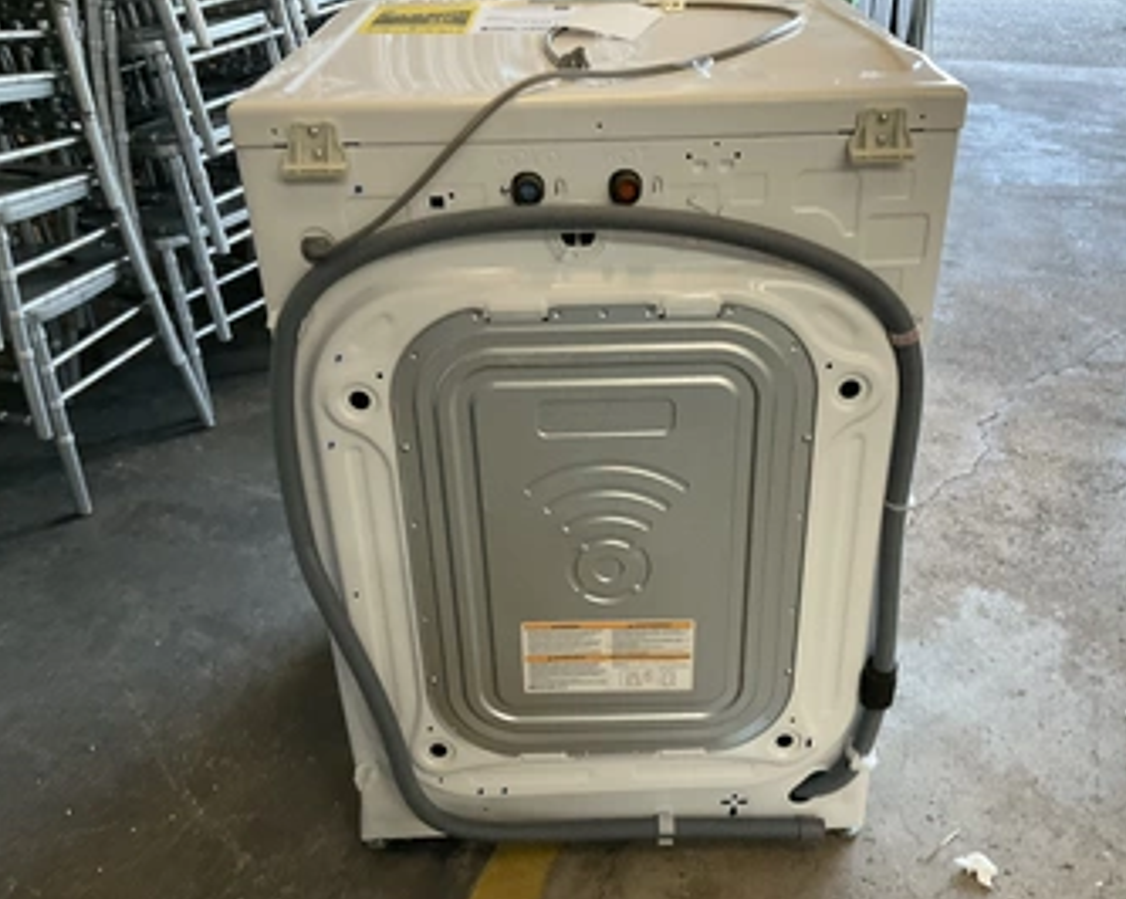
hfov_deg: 52.8
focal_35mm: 34
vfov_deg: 43.3
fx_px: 1132
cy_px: 473
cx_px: 602
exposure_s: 1/60
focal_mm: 3
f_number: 1.8
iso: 125
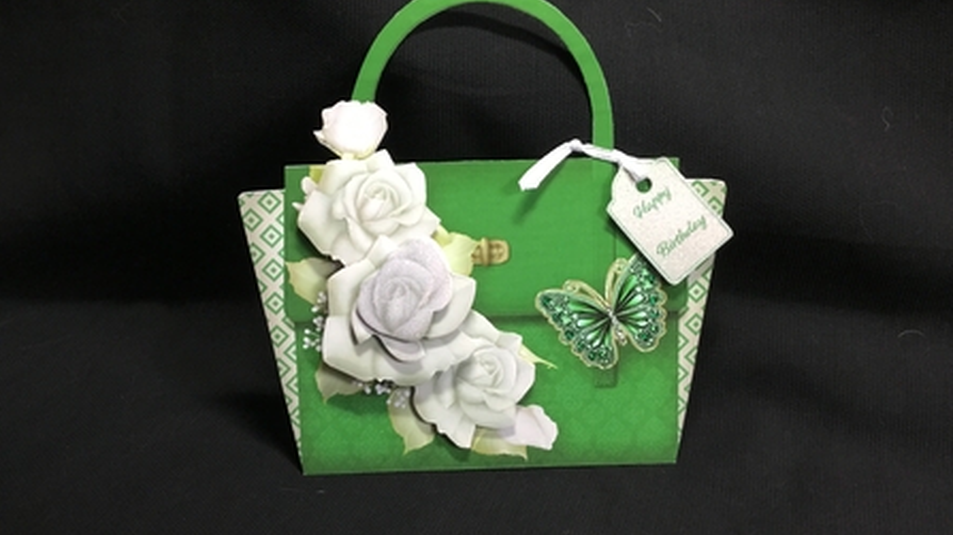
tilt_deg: -24.9
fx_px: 859
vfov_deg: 34.6
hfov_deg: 58.0
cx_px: 478
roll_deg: +0.7
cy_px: 268
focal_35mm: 34
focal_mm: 3.3
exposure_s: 1/33
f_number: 2.4
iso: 125
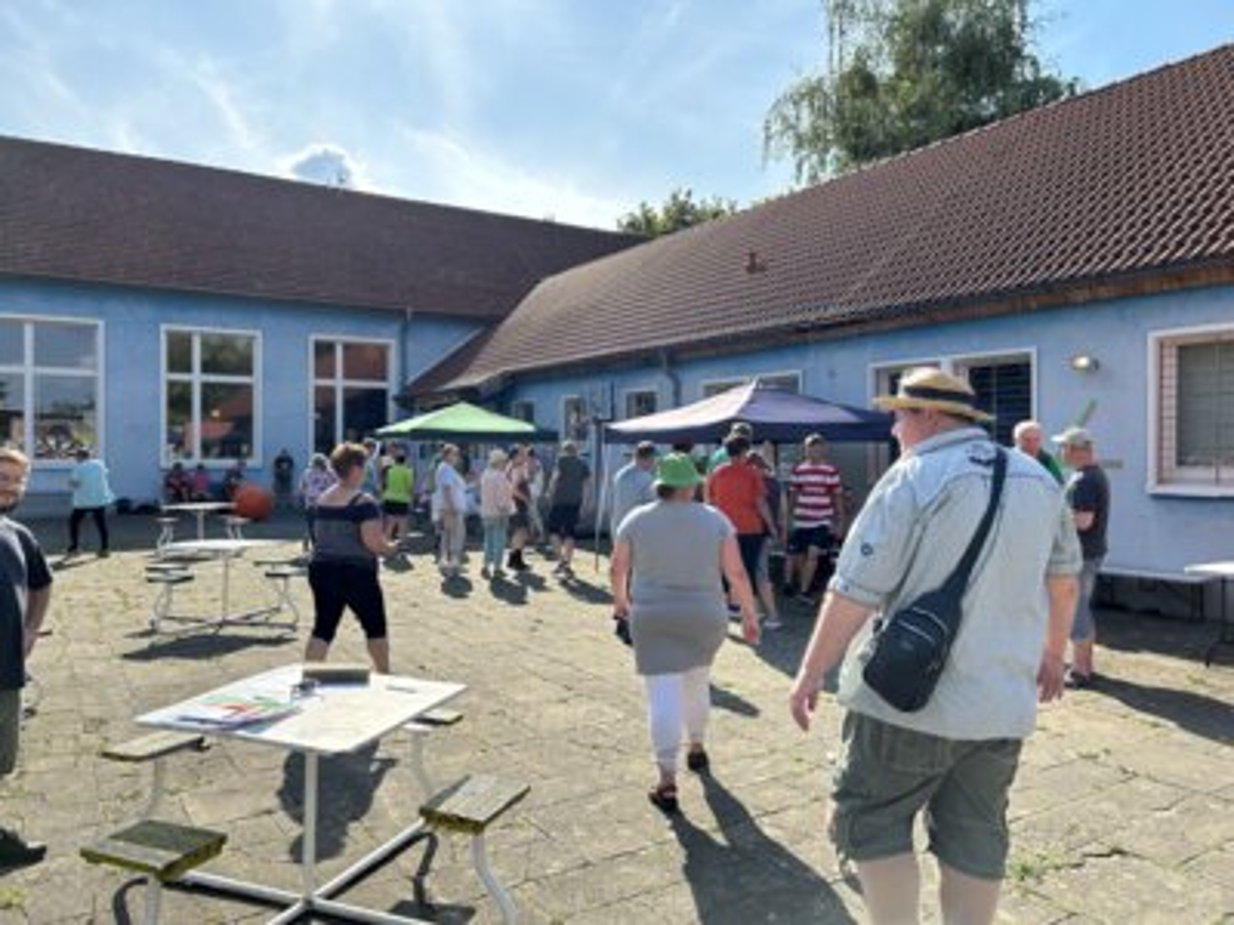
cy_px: 462
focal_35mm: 26
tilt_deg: +0.2
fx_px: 927
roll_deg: +0.0
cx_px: 617
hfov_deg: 67.3
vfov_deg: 53.1
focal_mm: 5.7
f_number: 1.5
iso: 50
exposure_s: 1/2353
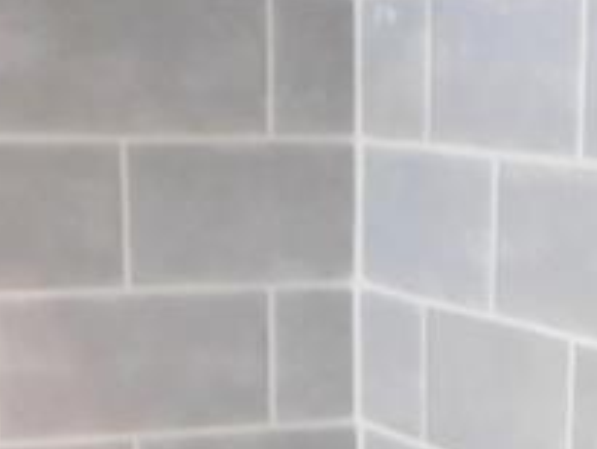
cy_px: 714
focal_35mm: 115
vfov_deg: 12.2
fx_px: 1984
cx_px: 513
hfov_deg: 16.9
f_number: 3
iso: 400
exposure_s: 1/10
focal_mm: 4
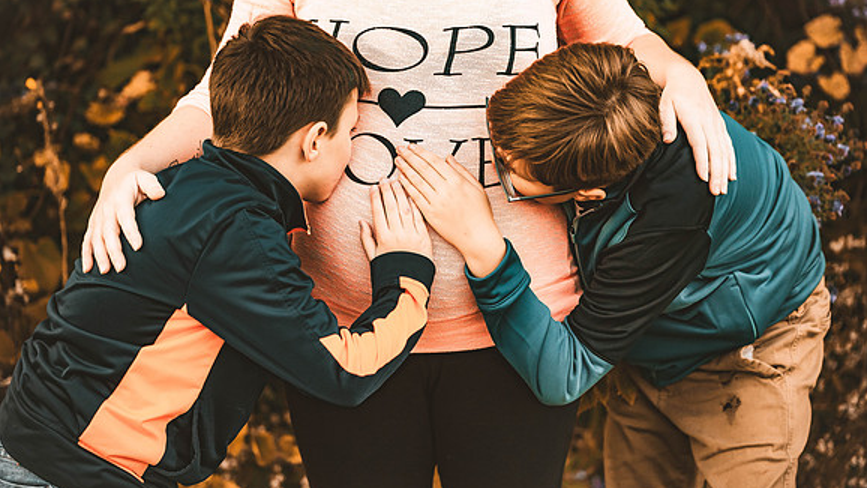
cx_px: 434
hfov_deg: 17.6
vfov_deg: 9.9
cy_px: 211
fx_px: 2804
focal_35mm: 122
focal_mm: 116
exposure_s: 1/1250
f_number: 2.8
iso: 1600
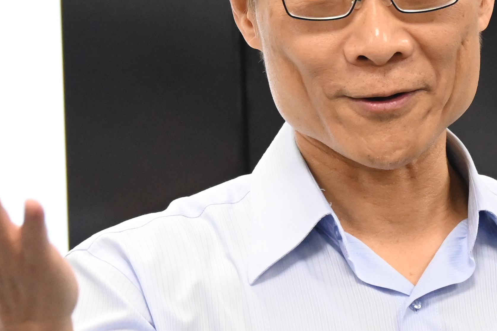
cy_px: 264
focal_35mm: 425
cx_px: 442
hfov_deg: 4.9
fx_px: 5861
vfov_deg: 3.2
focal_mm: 85
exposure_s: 1/160
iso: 2800
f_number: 5
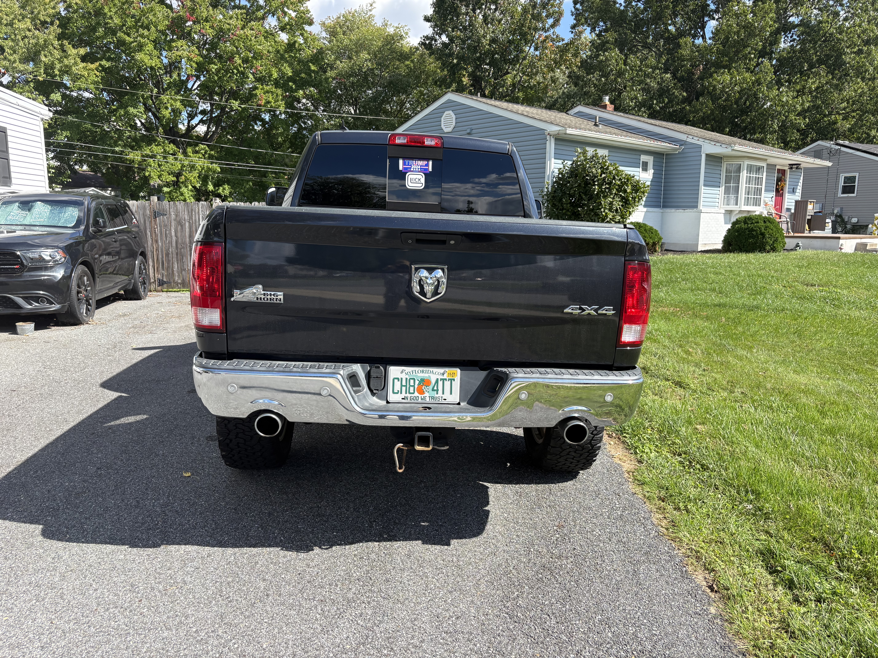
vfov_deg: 53.1
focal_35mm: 26
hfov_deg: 67.3
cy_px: 329
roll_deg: +0.2
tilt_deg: -8.8
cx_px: 439
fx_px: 659
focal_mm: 5.96
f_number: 1.6
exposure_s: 1/1451
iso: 50
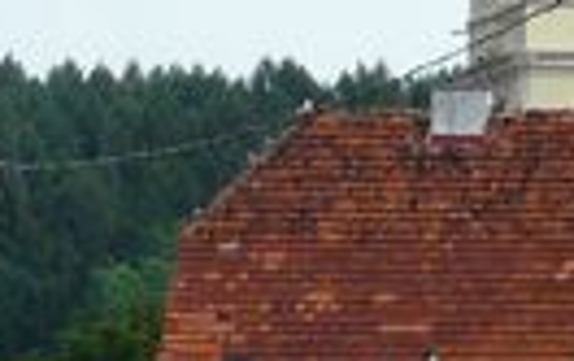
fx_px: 10436
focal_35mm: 666
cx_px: -587
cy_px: 605
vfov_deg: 2.0
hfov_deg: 3.1
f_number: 5.6
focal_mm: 17
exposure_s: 1/200
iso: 100
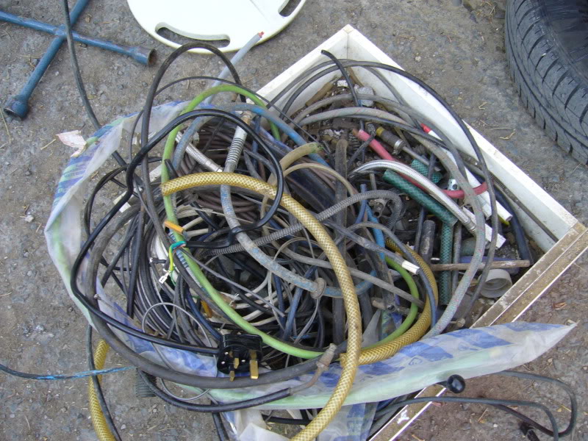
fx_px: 595
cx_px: 294
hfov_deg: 52.6
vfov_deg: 40.7
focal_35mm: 35
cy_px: 220
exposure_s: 1/30
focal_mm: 5.8
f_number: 2.8
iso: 80
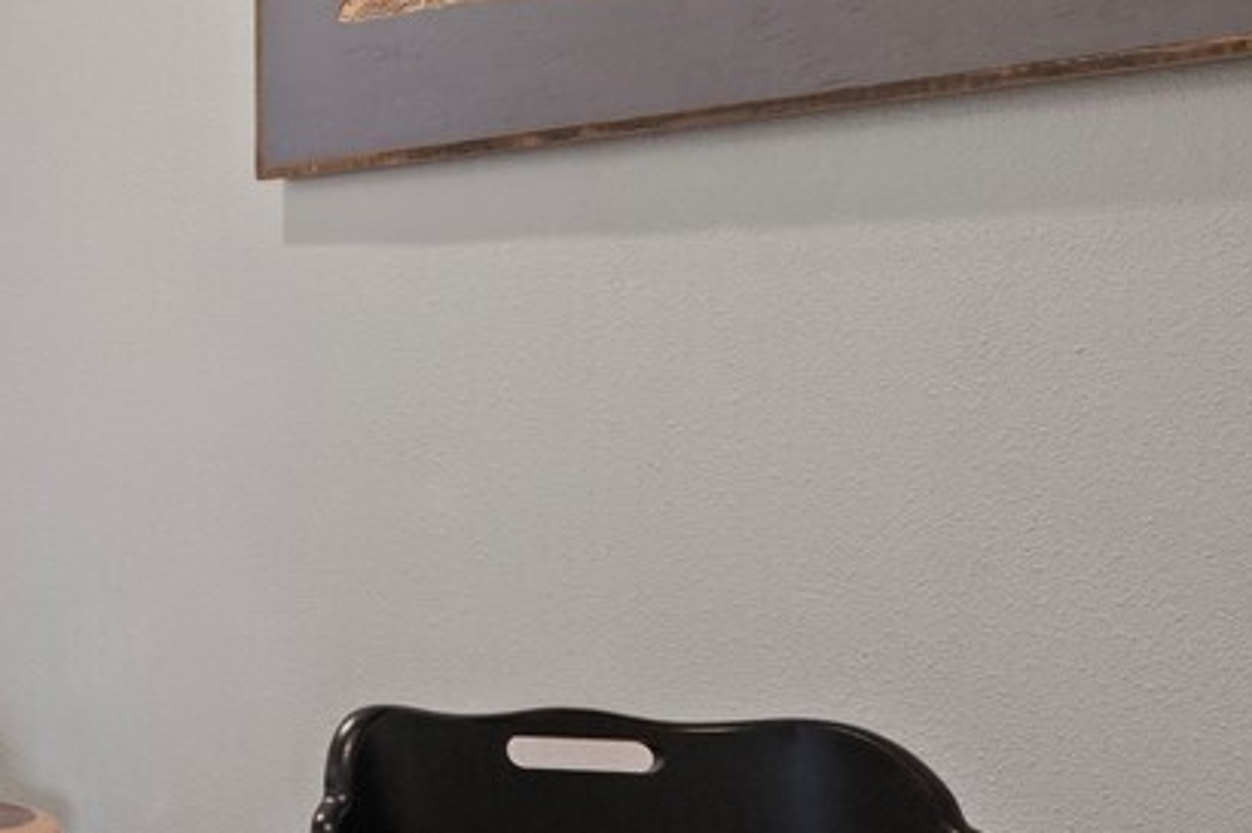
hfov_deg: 20.1
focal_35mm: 58
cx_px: -1171
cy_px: 383
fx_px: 2016
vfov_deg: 23.4
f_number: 9
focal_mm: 14
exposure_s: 1/3
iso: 400
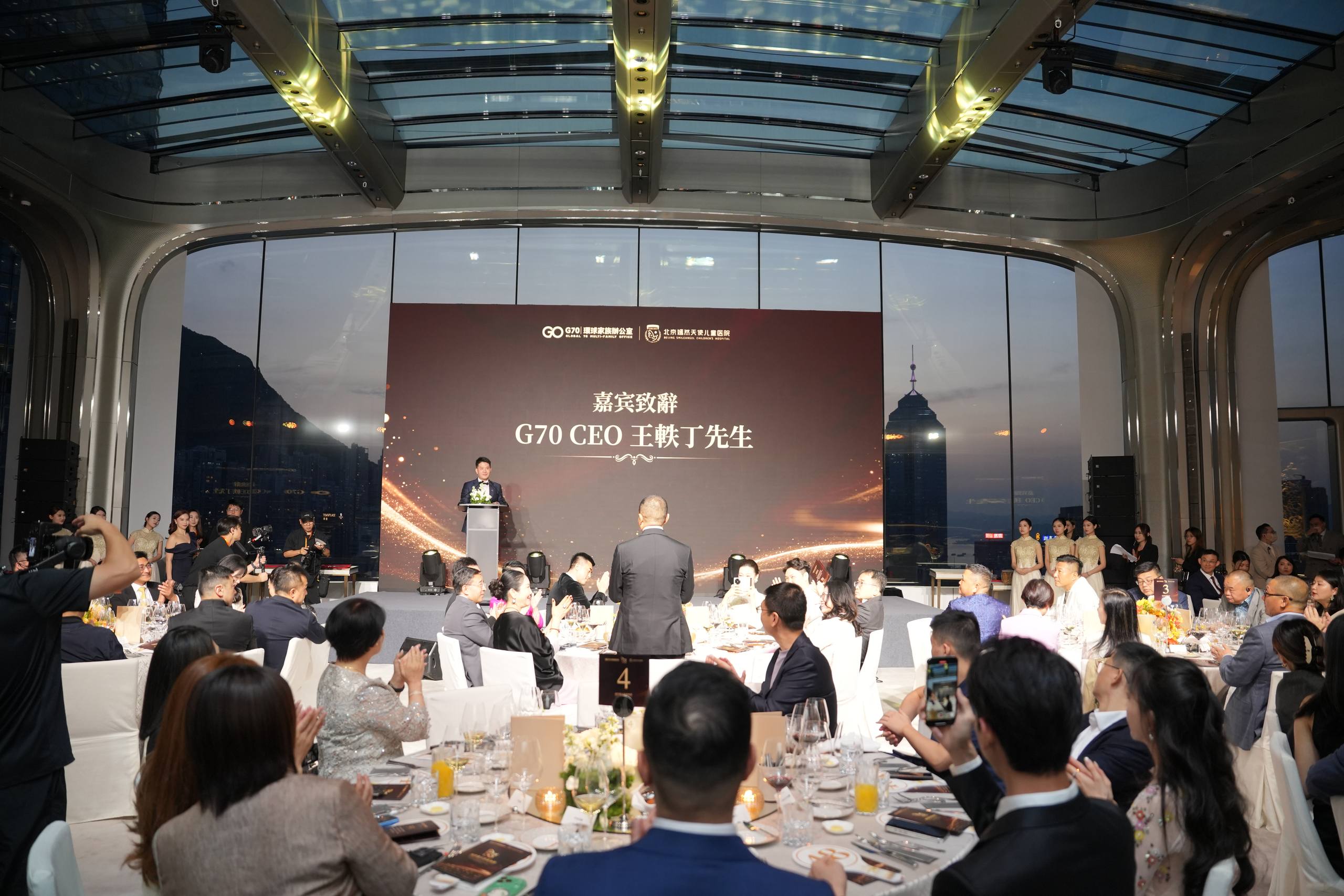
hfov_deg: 73.7
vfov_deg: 53.1
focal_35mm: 24
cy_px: 448
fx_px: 896
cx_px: 672
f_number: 2.8
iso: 1250
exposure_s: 1/250
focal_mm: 24
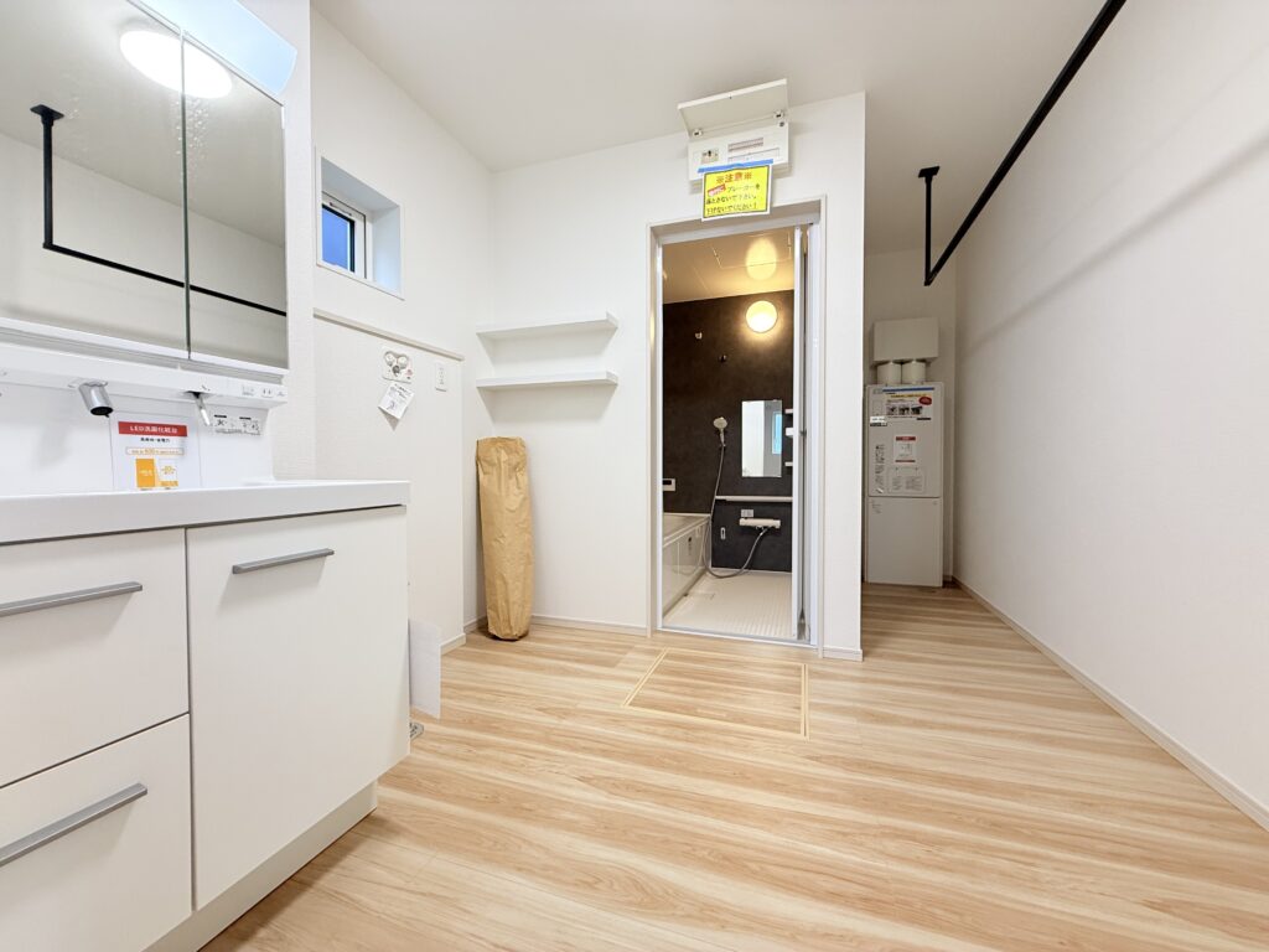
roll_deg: -0.3
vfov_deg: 85.7
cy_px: 476
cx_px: 634
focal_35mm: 14
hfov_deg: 102.1
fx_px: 513
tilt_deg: -1.1
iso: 200
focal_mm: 2.22
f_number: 2.2
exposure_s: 1/100
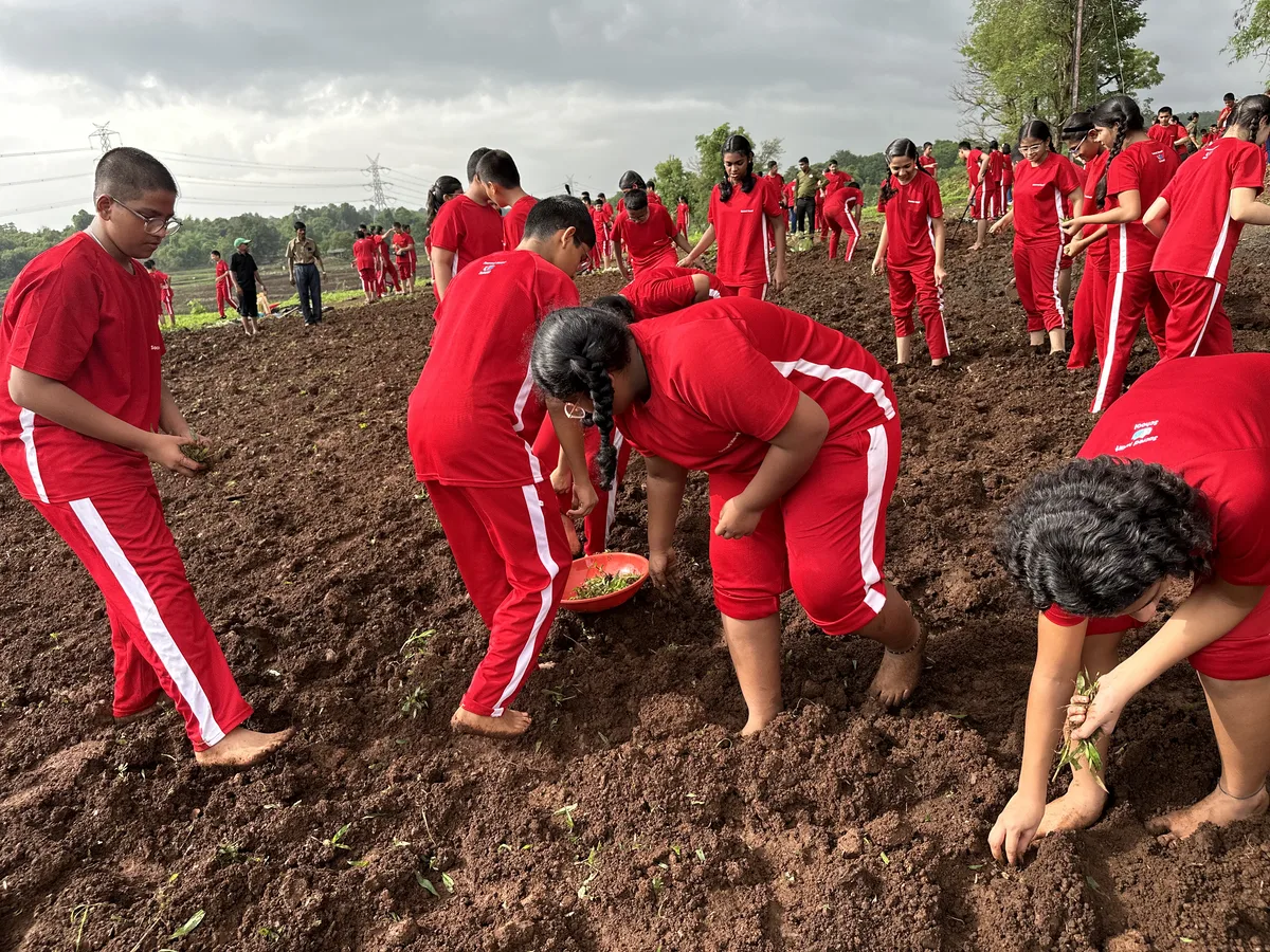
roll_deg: +4.7
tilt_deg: -15.4
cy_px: 476
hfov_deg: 71.6
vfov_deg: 56.8
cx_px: 635
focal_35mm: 24
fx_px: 881
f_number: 1.78
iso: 80
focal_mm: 6.86
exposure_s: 1/894
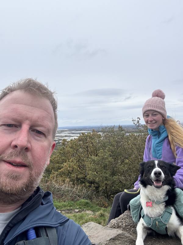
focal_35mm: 30
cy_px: 122
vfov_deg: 60.0
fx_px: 211
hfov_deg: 46.8
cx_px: 92
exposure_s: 1/286
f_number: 1.9
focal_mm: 2.69
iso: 25
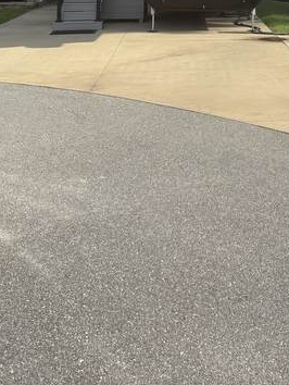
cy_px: -120
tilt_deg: +5.9
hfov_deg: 22.4
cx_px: 223
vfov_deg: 25.5
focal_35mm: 65
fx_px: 723
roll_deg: -1.5
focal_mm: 6.76
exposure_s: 1/2370
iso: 80
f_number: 1.78
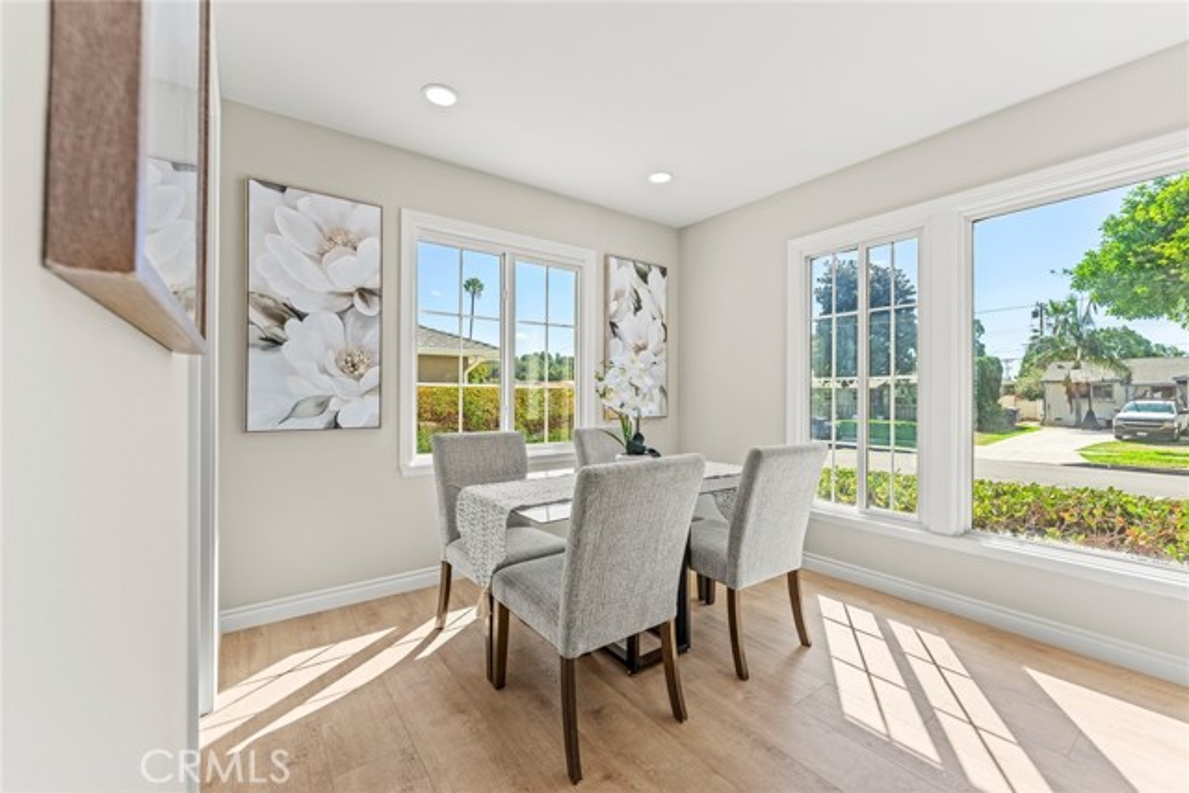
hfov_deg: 104.2
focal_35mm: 14
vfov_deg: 81.2
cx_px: 594
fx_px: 462
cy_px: 396
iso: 250
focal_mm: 14
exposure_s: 1/100
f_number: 6.3
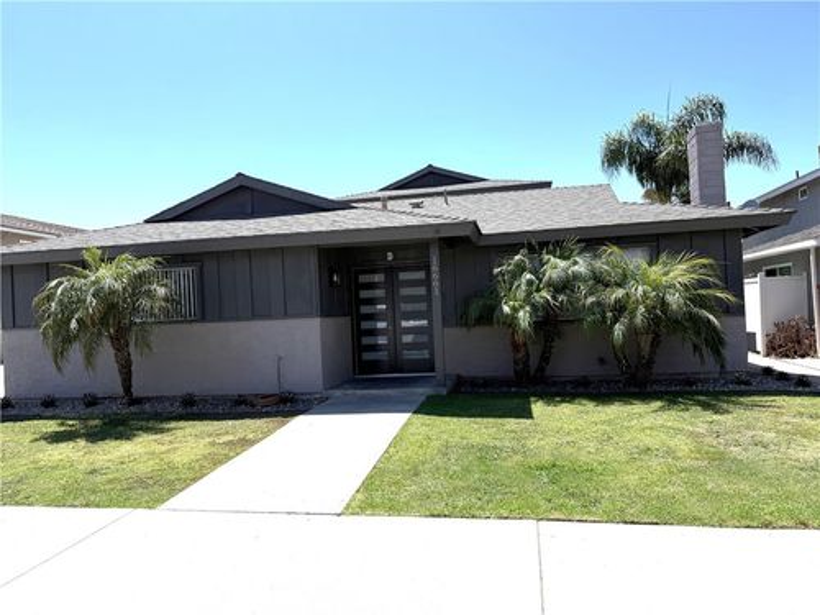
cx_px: 410
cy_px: 308
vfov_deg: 56.8
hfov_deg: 71.6
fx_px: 569
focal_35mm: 24
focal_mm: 6.76
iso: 80
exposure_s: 1/4673
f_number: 1.78
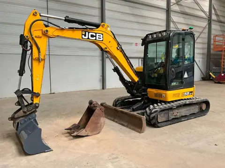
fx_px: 188
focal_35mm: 29
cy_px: 84
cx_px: 112
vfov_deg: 48.2
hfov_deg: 61.7
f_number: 1.8
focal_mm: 3
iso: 64
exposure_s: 1/66
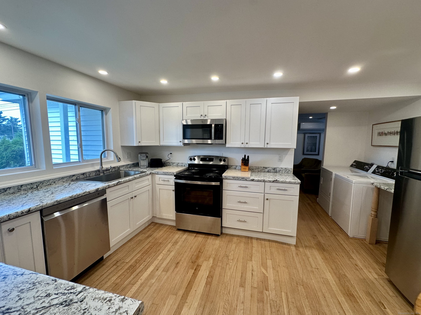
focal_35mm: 14
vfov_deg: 85.7
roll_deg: -0.3
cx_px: 210
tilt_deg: -5.8
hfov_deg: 102.1
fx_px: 170
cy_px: 158
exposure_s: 1/120
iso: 125
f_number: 2.2
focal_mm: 2.22
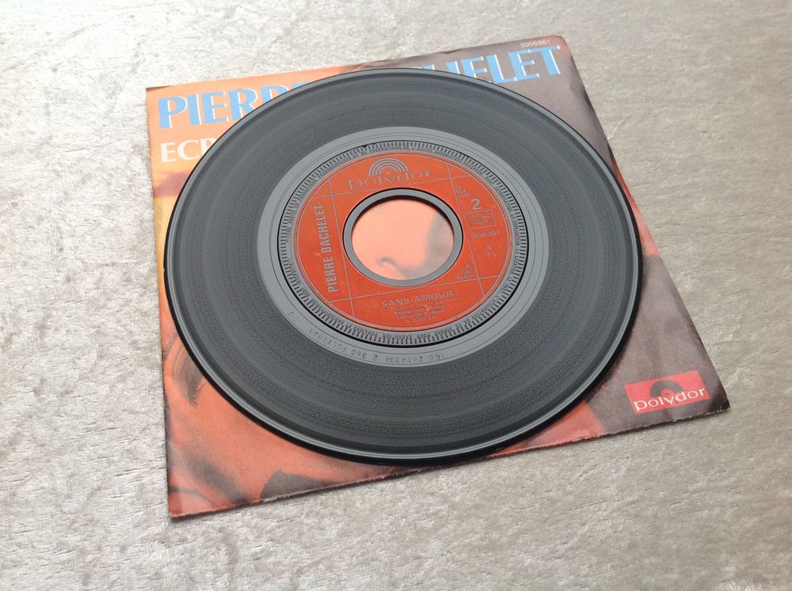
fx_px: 800
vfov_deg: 40.6
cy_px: 296
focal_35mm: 35
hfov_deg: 52.7
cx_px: 396
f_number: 2.4
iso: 50
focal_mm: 4.28
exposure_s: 1/24
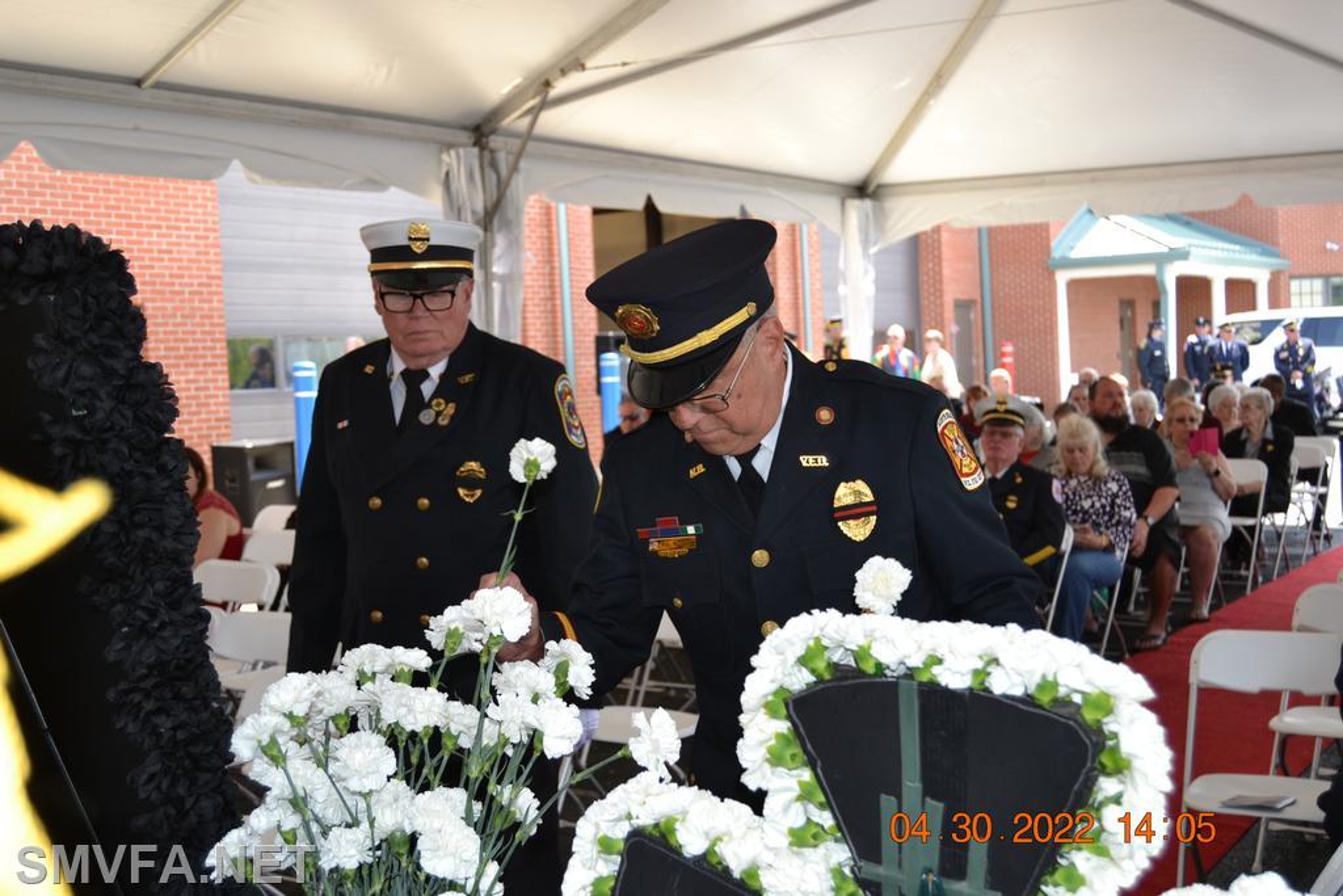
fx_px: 1679
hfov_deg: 43.6
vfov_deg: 29.9
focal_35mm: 45
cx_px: 672
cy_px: 448
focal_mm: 30
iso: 180
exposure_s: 1/125
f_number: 4.2
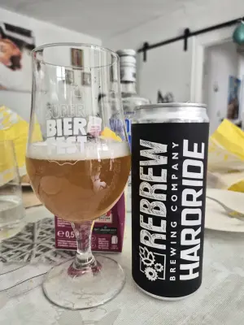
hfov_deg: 58.9
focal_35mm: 23
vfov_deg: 73.9
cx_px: 122
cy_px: 162
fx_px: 216
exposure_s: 1/100
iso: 320
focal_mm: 5.4
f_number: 1.8
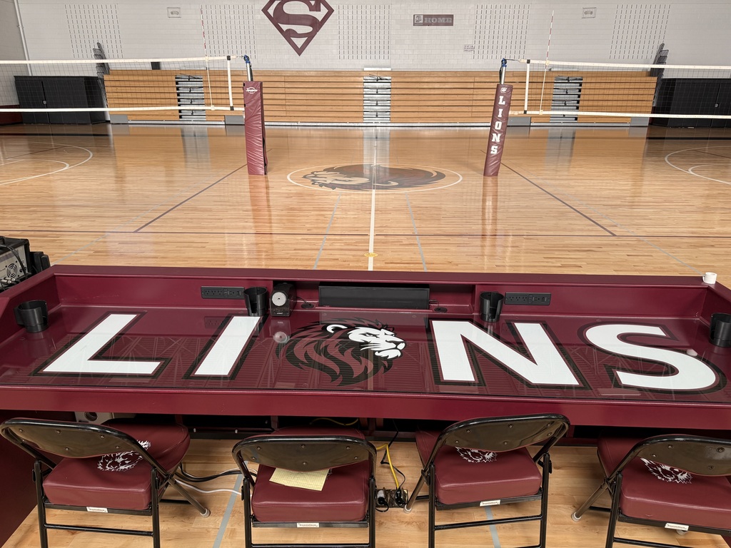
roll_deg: -0.2
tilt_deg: -19.3
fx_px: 507
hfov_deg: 71.6
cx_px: 366
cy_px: 274
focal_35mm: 24
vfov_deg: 56.8
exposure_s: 1/121
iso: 125
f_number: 1.78
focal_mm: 6.76
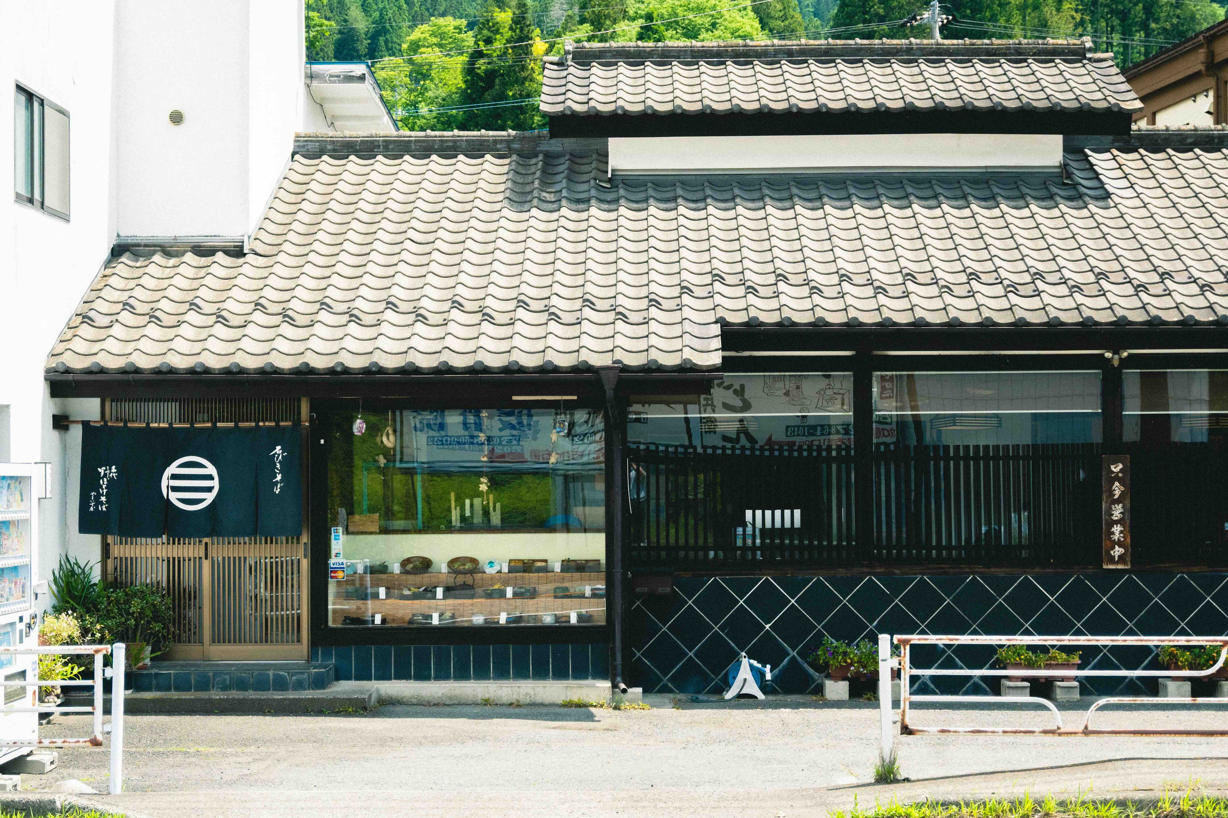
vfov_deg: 20.2
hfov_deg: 29.9
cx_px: 614
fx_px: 2302
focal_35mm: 68
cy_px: 409
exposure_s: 1/1250
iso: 500
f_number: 6
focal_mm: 45
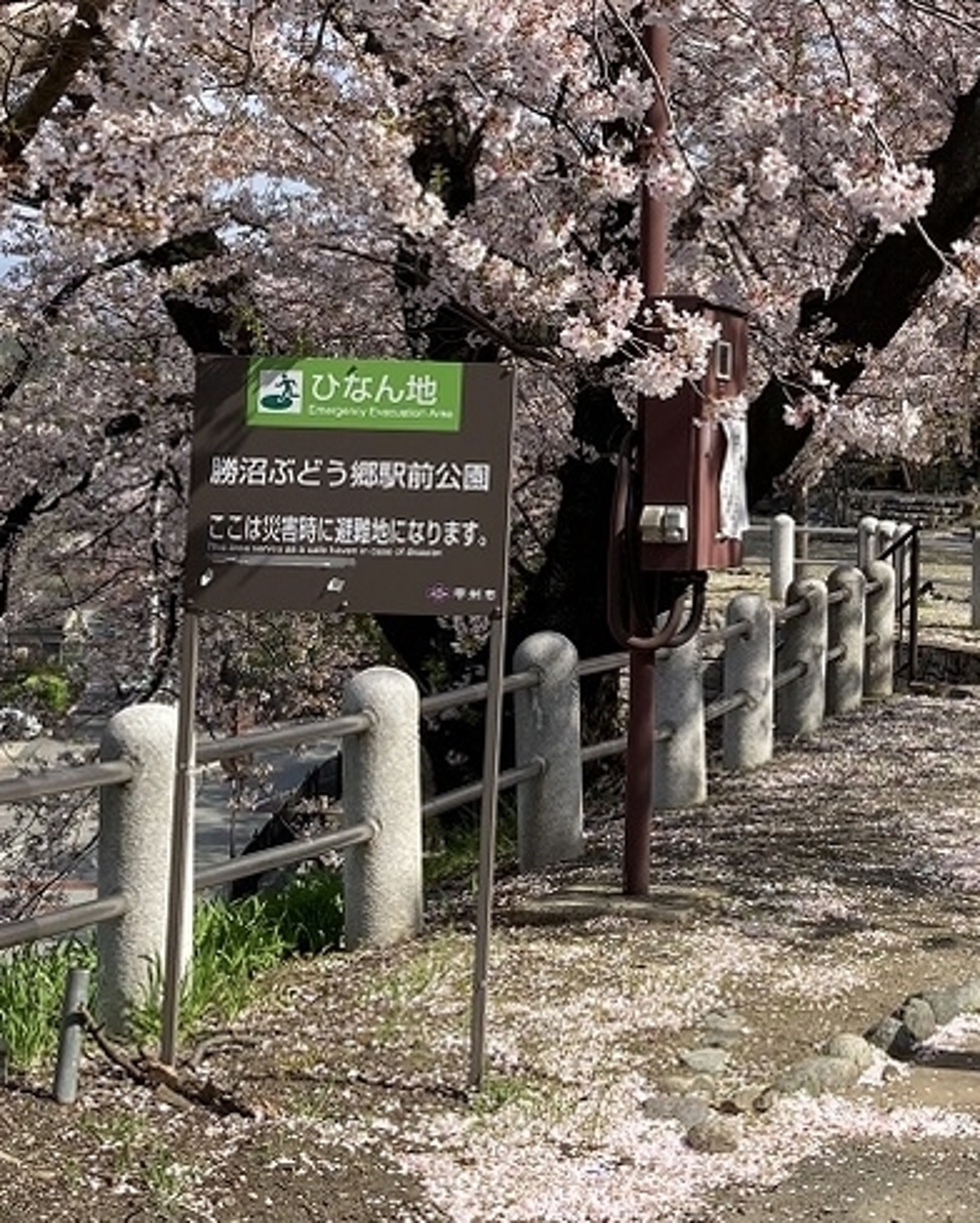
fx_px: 2426
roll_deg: -3.1
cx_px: 885
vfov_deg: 28.0
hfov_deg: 22.3
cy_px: 335
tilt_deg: +3.6
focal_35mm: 67
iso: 20
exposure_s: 1/1453
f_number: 1.8
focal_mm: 3.99
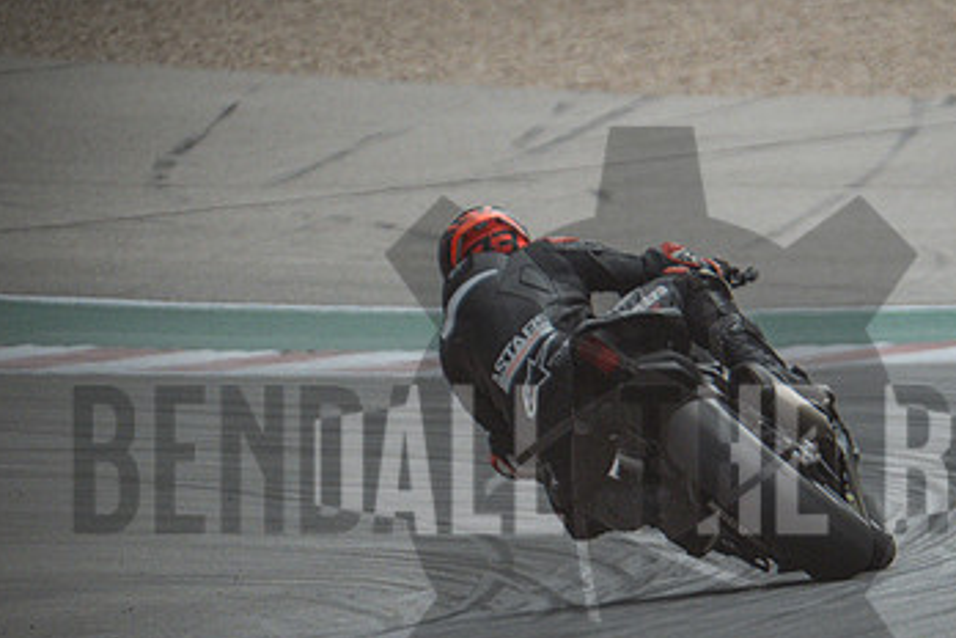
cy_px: 463
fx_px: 26527
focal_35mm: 999
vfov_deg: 1.4
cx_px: 651
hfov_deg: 2.1
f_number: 5.6
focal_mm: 400
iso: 2500
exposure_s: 1/2500
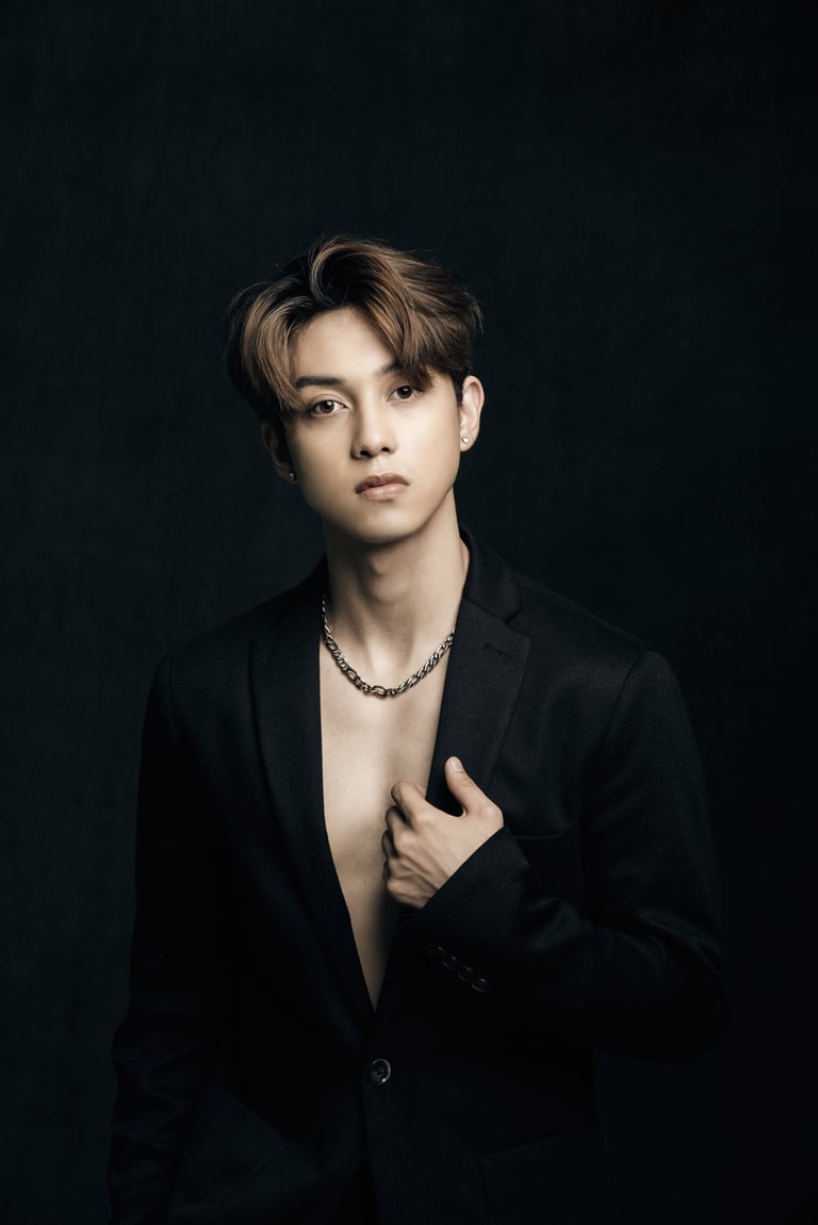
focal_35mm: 125
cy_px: 612
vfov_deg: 16.4
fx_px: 4255
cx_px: 409
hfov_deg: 11.0
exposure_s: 1/125
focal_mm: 125
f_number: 11
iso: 800
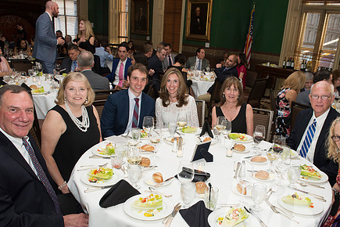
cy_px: 148
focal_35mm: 32
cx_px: 200
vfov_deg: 40.7
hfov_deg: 58.4
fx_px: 302
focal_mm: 24
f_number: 8
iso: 1600
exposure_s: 1/100
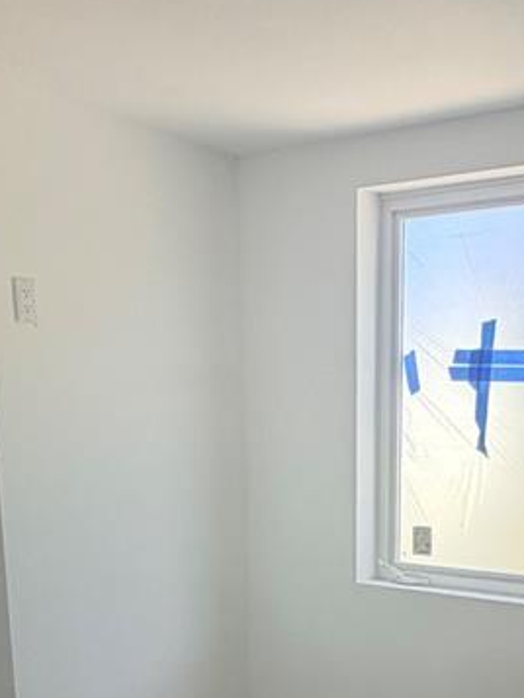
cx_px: 354
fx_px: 948
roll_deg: -0.3
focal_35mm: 47
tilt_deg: -13.1
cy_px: 614
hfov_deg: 30.6
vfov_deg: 38.0
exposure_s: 1/121
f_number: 2.2
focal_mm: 2.22
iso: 80
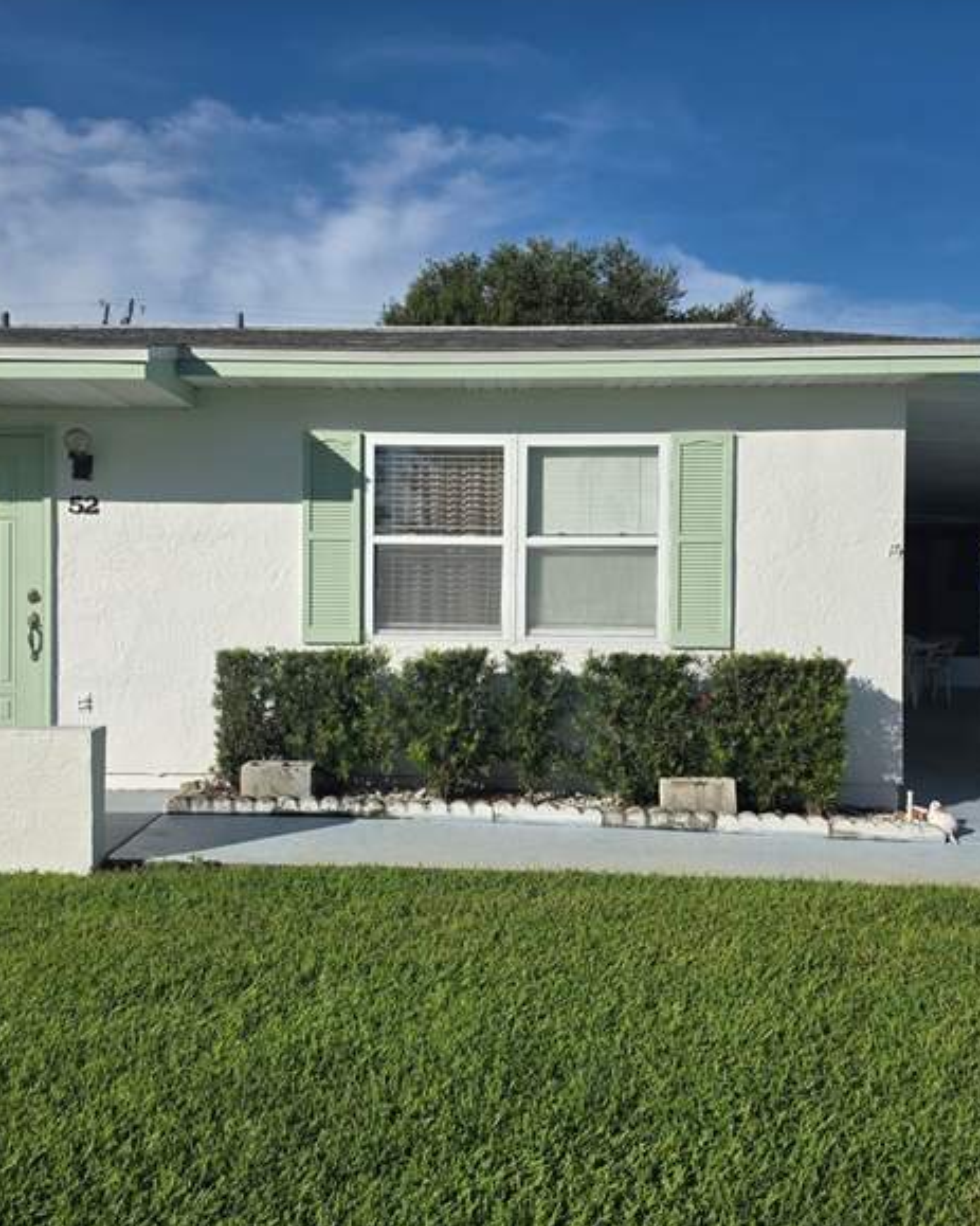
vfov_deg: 57.2
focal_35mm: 31
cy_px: 616
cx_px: 485
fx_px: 1124
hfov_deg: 47.1
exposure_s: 1/7944
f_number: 1.7
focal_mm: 6.25
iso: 64
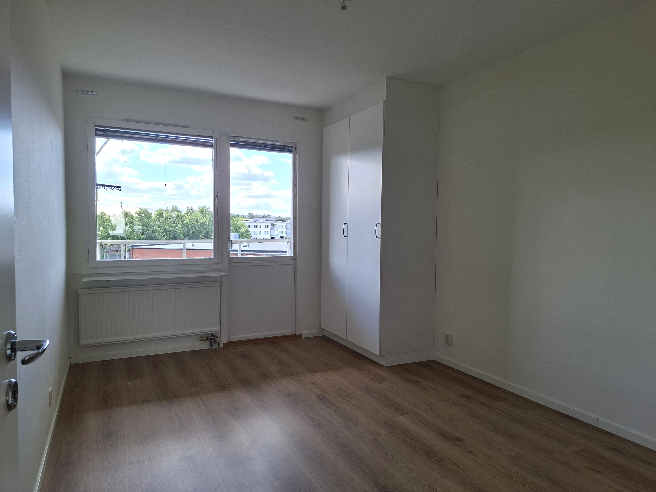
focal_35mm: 23
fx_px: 436
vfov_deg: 58.9
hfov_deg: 73.9
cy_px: 246
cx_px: 328
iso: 50
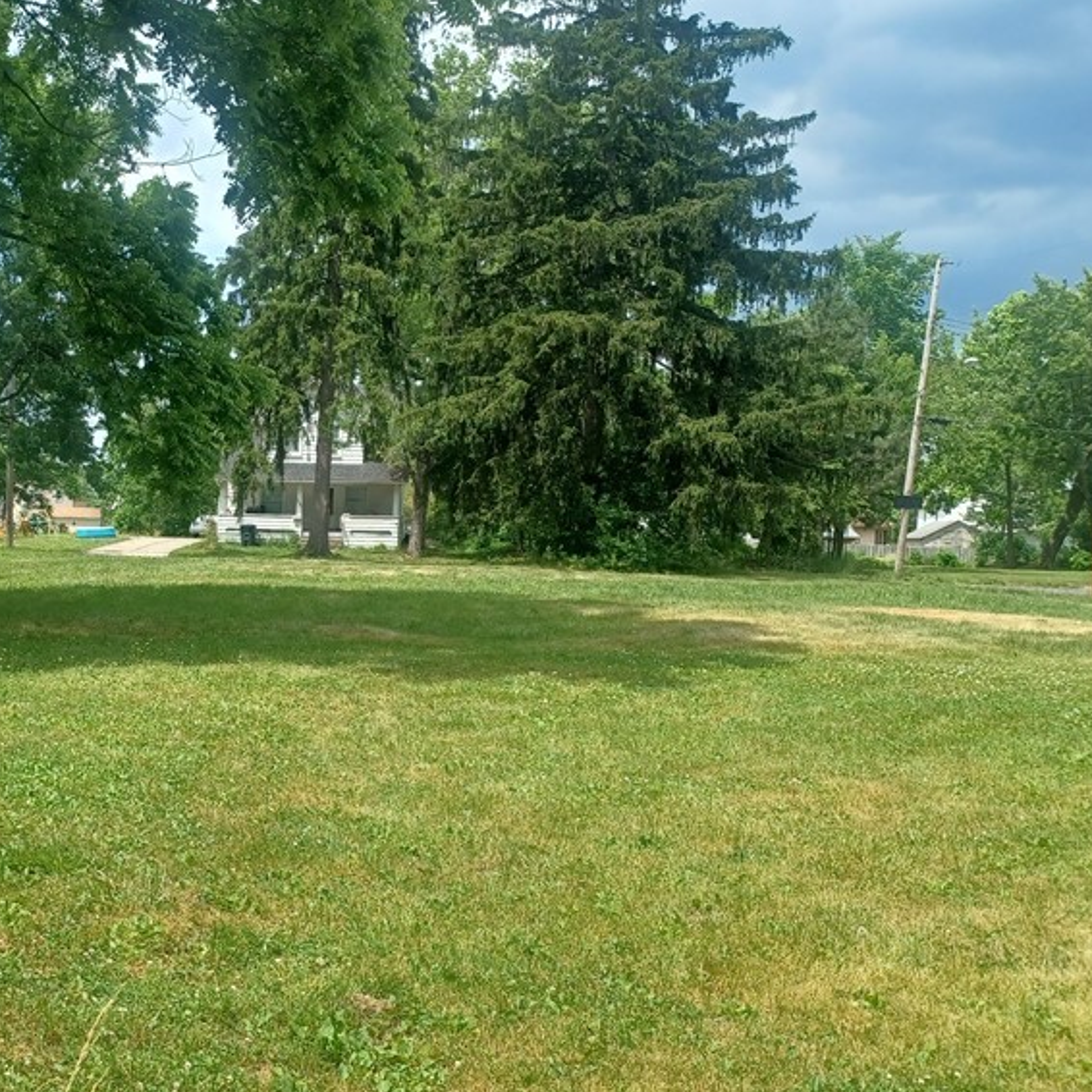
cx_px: 216
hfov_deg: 40.1
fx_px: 1428
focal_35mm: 40
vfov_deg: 41.8
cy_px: 598
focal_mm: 4.6
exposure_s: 1/307
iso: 32
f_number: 1.8
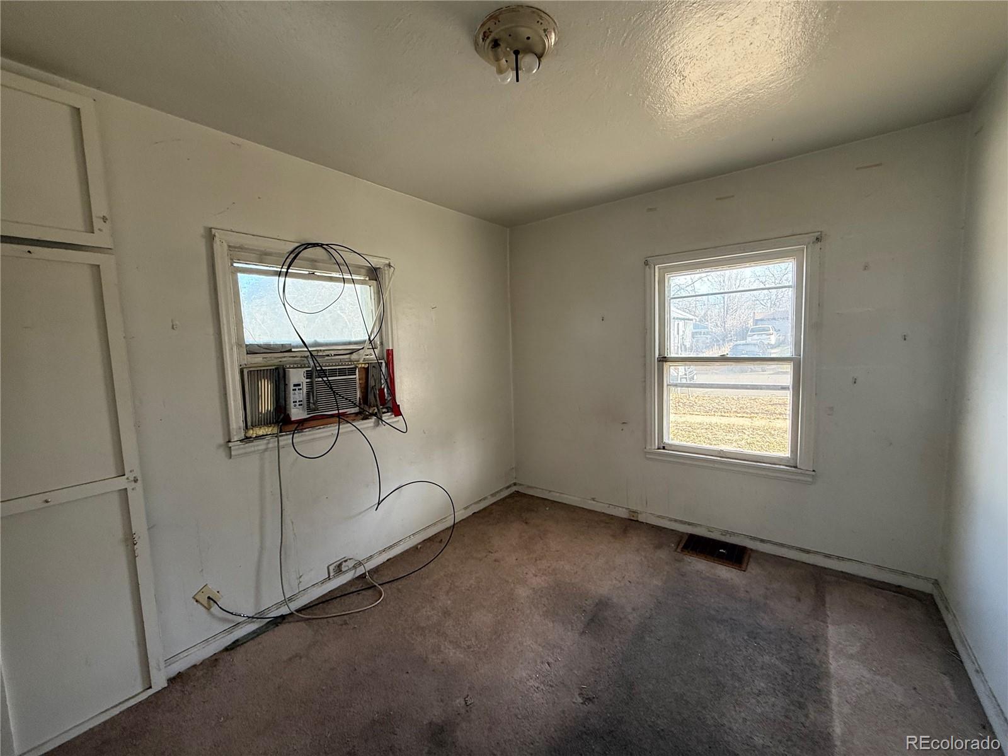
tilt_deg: -3.8
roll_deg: +1.1
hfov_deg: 102.1
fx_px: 408
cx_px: 504
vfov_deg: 85.7
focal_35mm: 14
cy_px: 378
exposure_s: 1/99
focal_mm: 2.22
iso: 160
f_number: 2.2
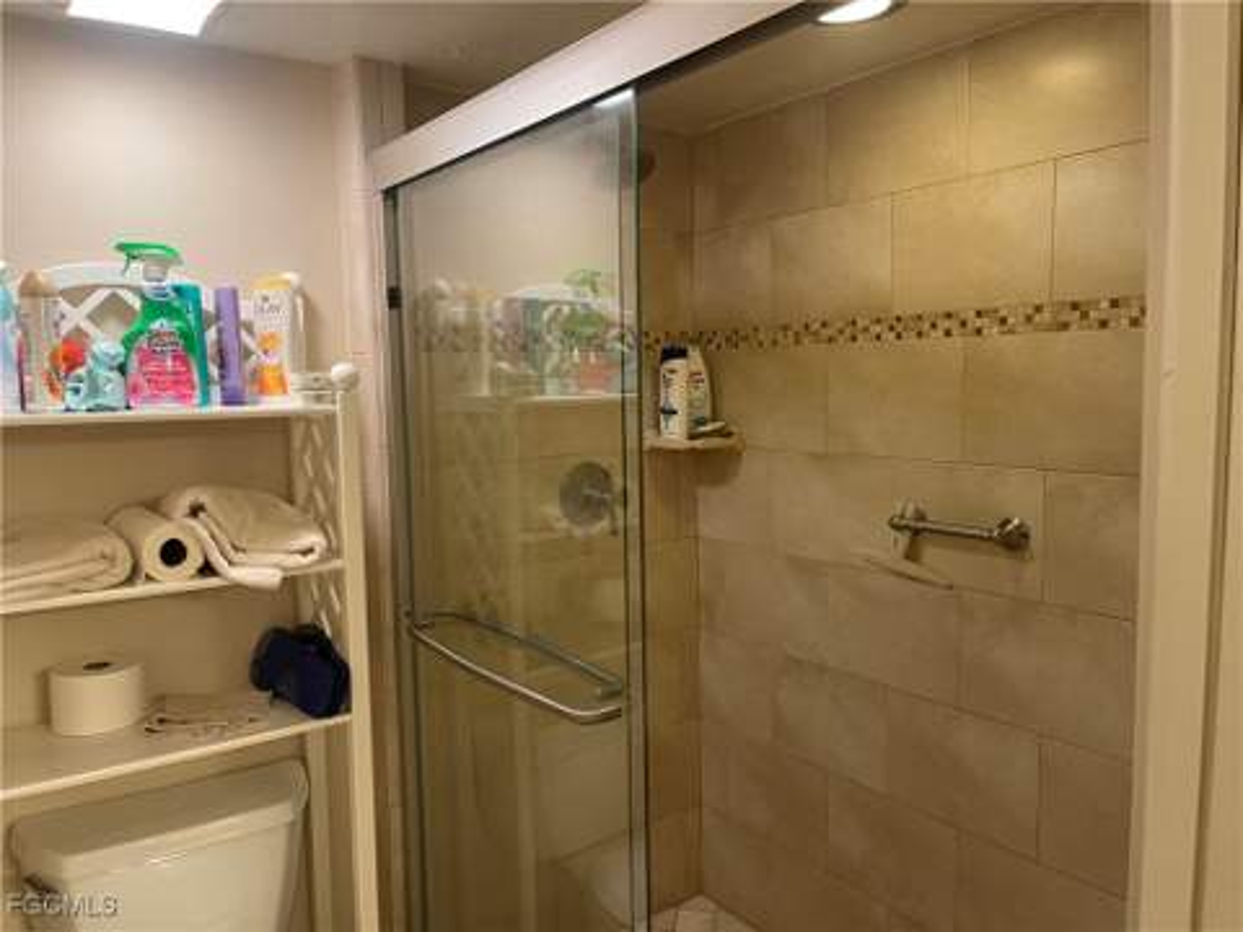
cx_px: 622
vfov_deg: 54.9
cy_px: 466
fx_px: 898
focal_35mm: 25
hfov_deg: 69.4
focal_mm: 5.1
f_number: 1.6
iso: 160
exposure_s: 1/60
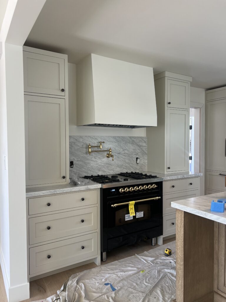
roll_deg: +0.3
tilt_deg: -1.4
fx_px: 226
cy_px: 151
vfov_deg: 67.3
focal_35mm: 26
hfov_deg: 53.1
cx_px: 113
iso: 50
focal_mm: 5.7
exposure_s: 1/120
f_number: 1.5
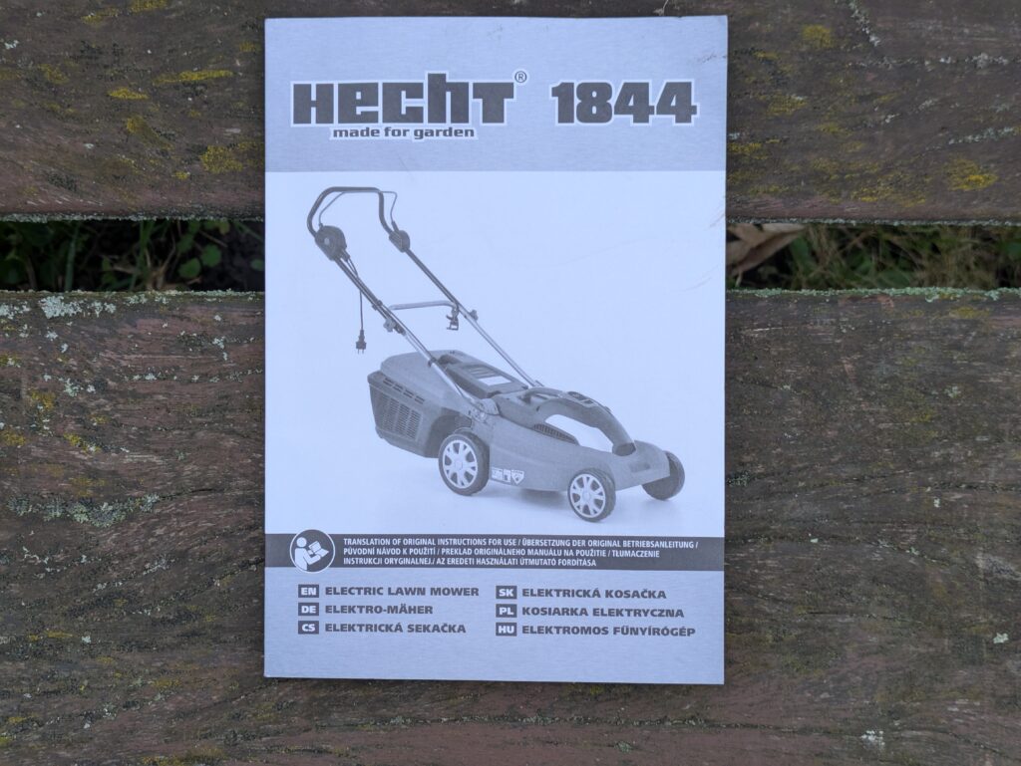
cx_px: 510
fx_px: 1505
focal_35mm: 51
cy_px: 383
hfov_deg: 37.5
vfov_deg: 28.6
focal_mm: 5.43
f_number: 1.89
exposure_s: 1/128
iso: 61
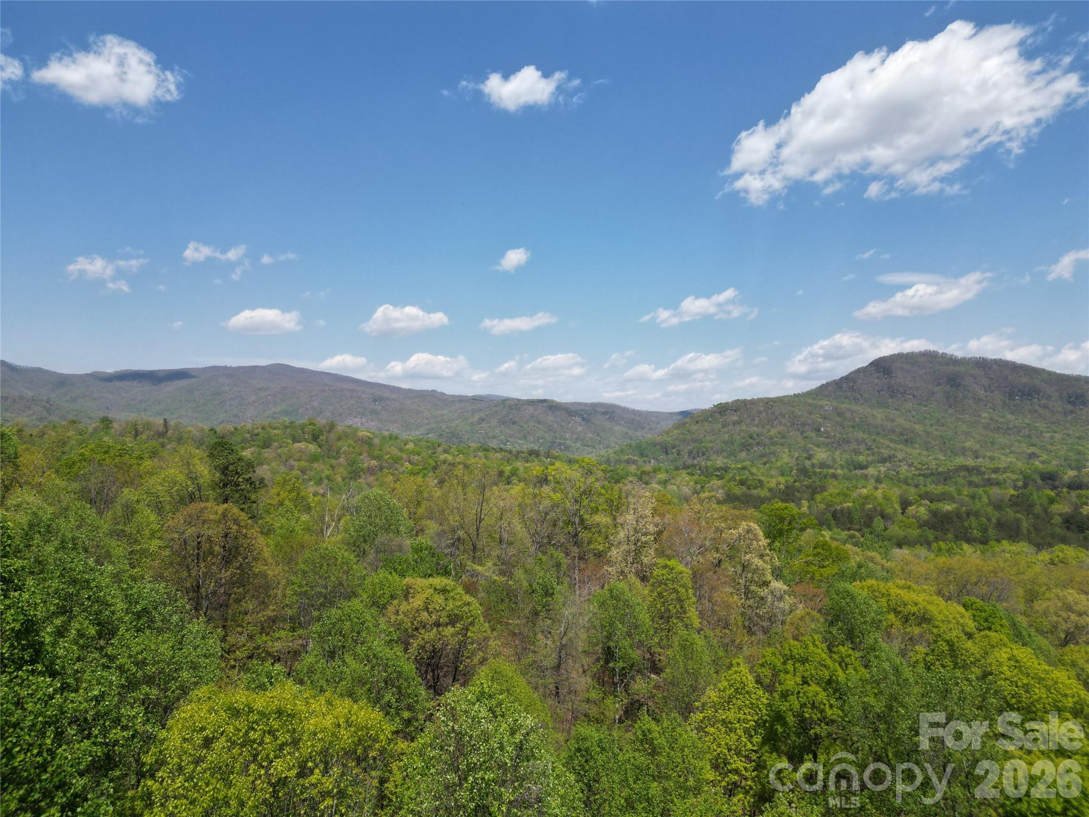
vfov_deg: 56.8
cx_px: 544
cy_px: 408
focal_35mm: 24
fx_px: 755
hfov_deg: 71.6
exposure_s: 1/2500
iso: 100
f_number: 1.7
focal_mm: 6.72
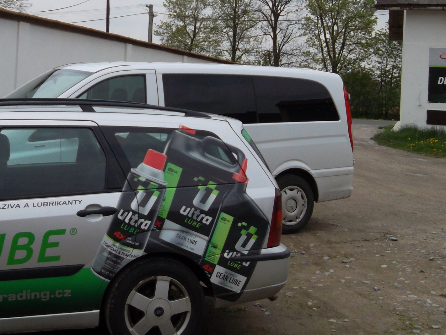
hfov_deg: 34.8
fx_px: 709
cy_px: 65
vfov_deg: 26.1
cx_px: 173
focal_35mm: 55
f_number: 3.5
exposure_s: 1/750
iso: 80
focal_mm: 4.9
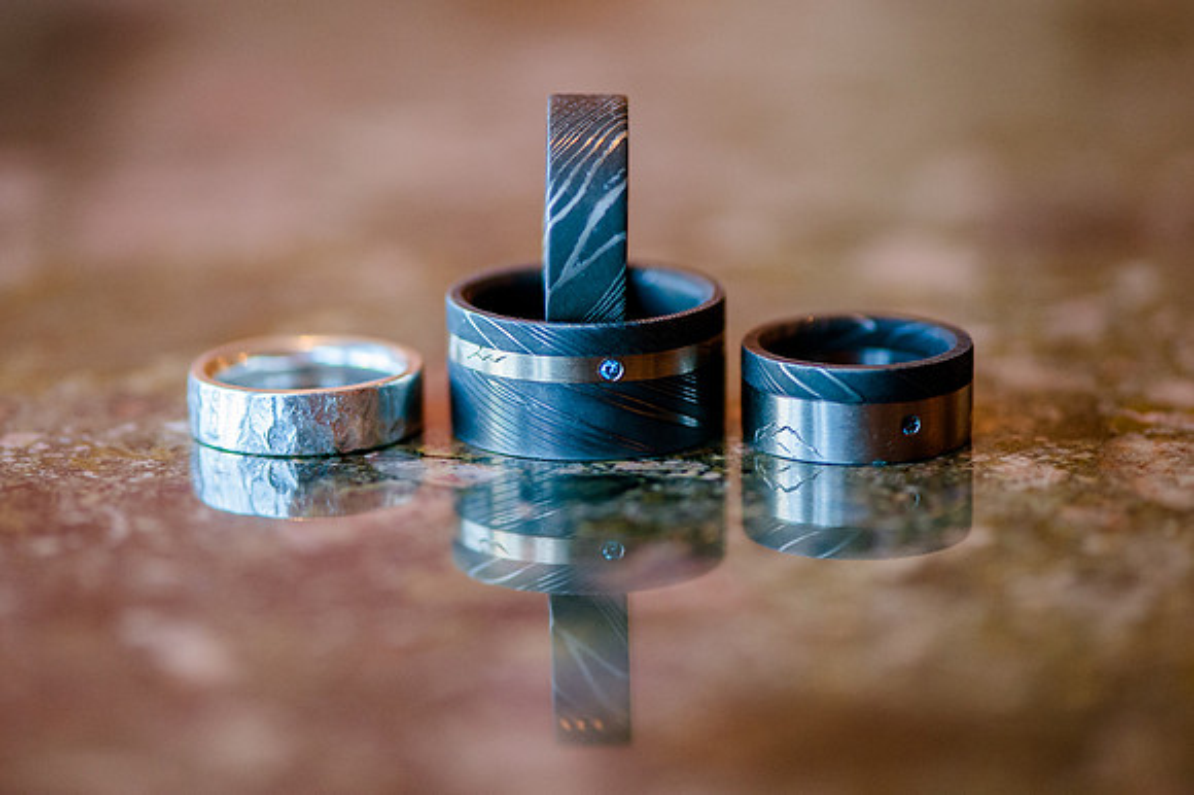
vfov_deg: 10.6
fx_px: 4271
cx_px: 558
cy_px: 345
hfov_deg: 15.9
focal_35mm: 129
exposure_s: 1/320
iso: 1000
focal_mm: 105
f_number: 4
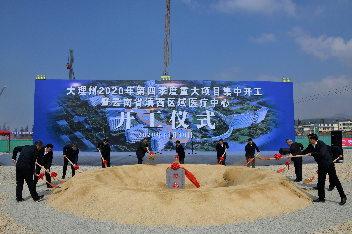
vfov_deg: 46.4
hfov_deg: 65.5
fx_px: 274
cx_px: 176
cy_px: 117
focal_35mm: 28
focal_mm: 28
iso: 320
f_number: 14
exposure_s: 1/800
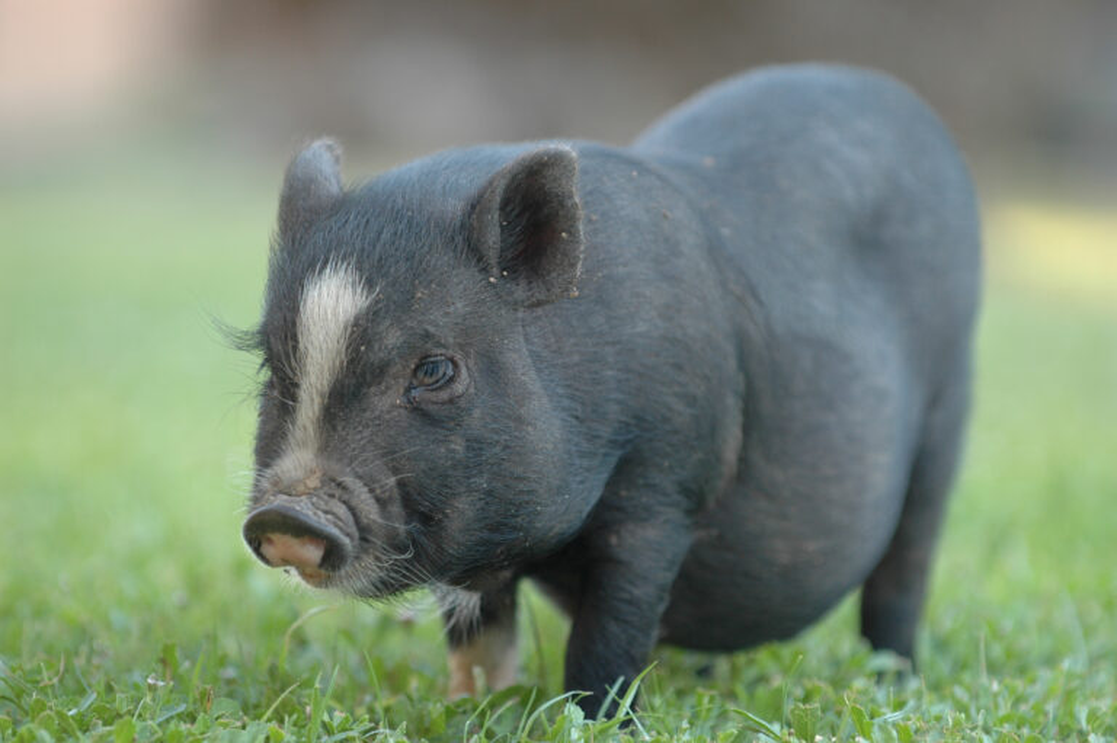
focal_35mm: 240
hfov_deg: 8.6
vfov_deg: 5.7
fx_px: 7442
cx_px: 558
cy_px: 372
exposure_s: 1/200
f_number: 3.5
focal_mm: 160
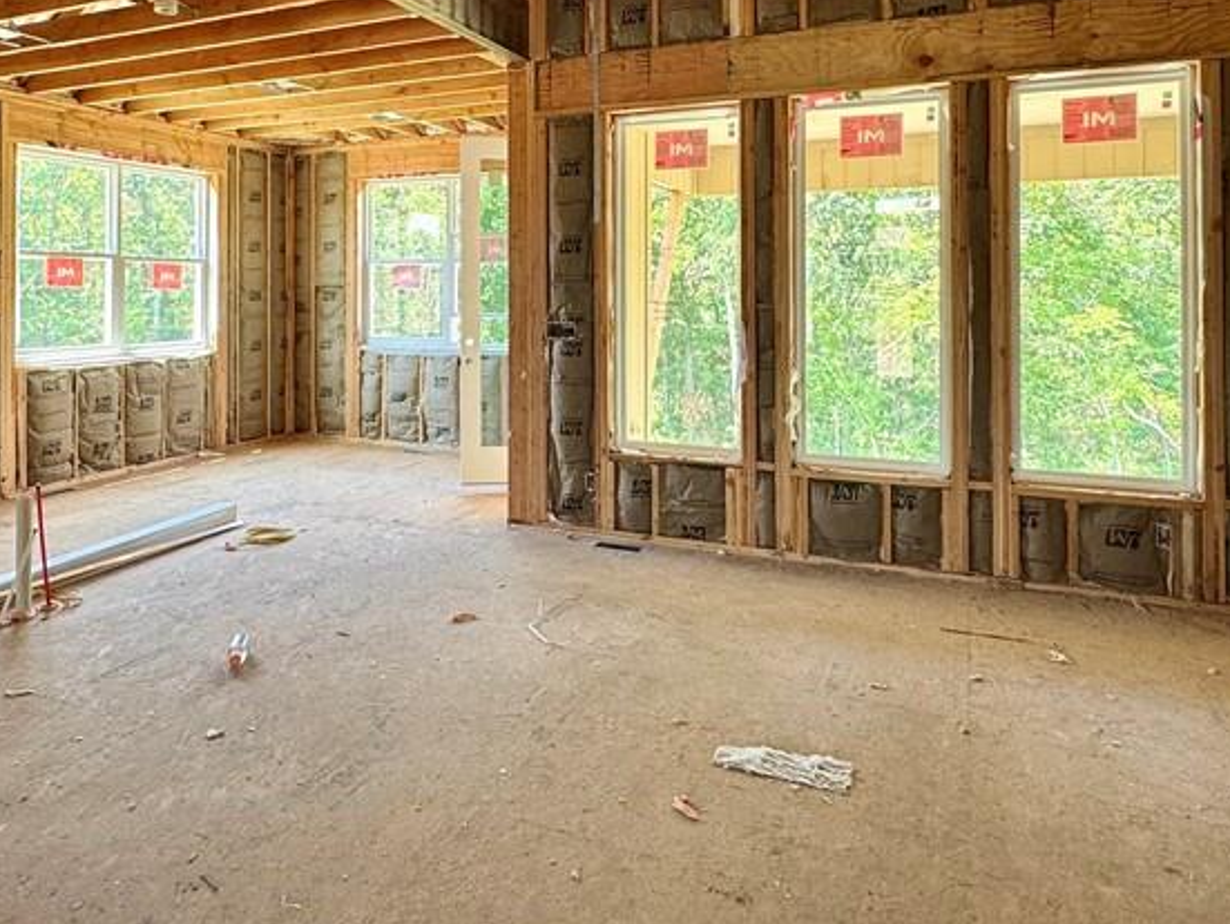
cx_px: 547
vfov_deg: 51.8
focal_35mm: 26
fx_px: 924
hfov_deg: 67.1
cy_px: 286
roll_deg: +0.0
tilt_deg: -0.5
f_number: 2.2
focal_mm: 2.22
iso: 80
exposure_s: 1/99
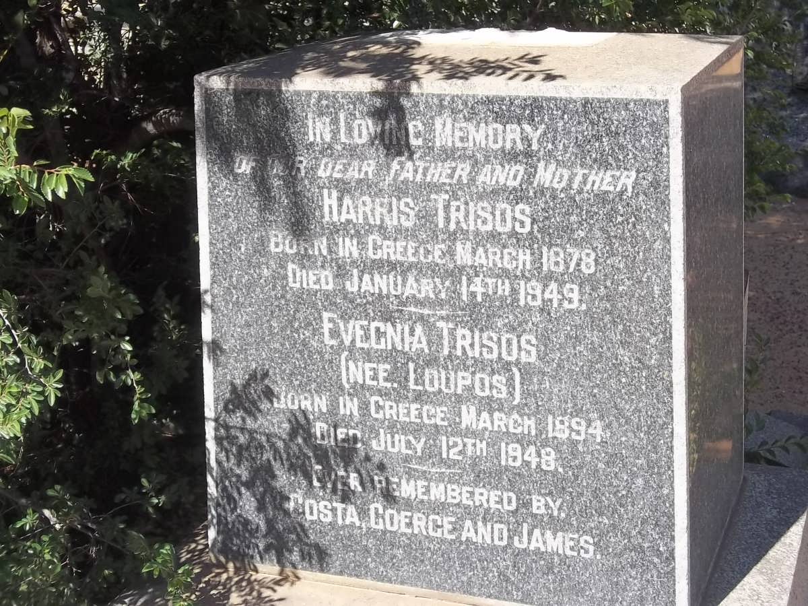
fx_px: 1447
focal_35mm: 62
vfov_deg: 23.7
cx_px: 404
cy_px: 303
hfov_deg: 31.2
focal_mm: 11
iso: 80
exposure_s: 1/320
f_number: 4.1
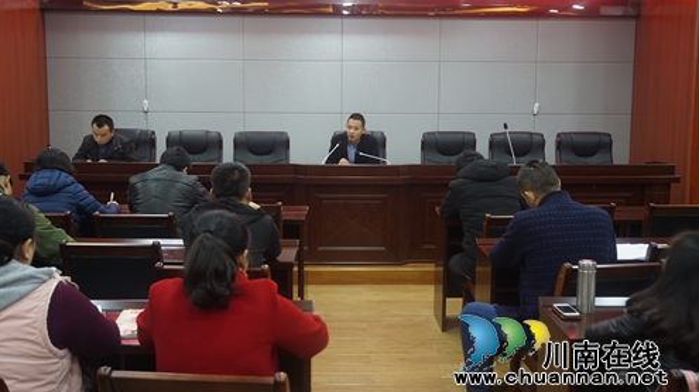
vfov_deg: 32.3
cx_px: 352
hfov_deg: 54.6
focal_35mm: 37
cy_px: 176
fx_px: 677
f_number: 4.5
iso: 100
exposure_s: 1/3
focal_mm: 23
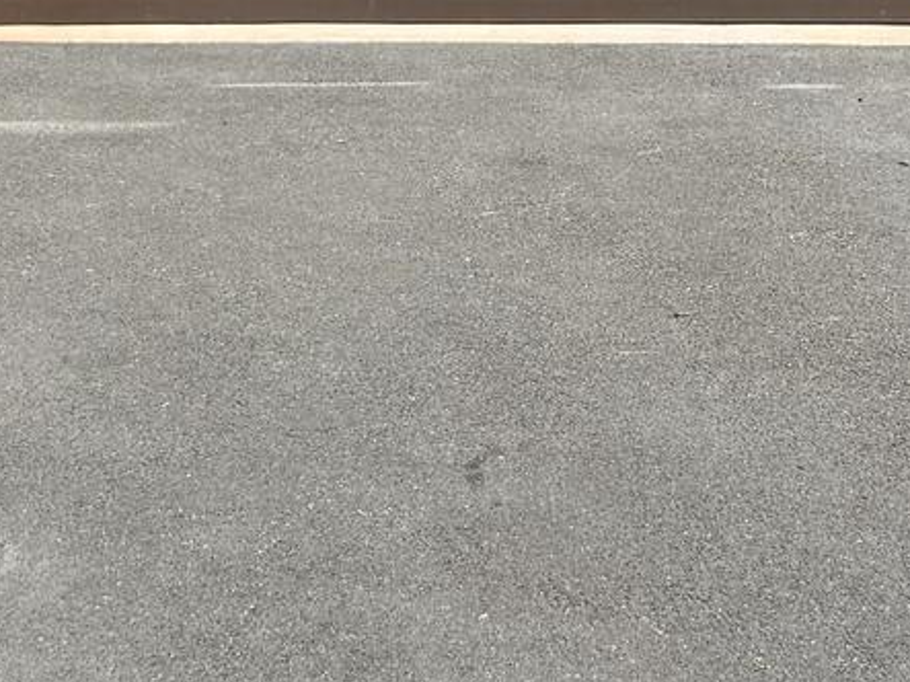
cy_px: -329
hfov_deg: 17.7
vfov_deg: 12.7
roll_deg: +0.2
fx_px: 2917
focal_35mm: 111
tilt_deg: -2.1
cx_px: 415
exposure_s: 1/2232
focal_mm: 6.76
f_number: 1.78
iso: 80
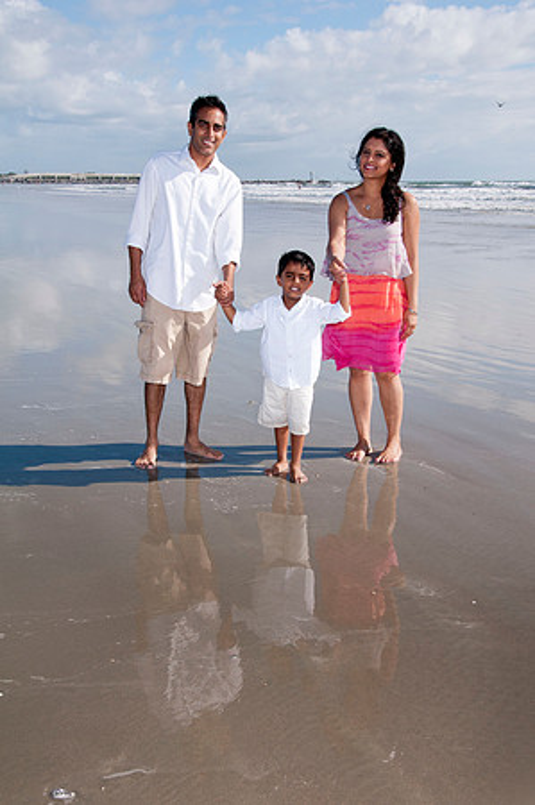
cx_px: 268
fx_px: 938
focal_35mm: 42
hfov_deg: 31.8
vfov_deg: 46.4
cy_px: 402
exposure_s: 1/250
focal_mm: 28
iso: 100
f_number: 11
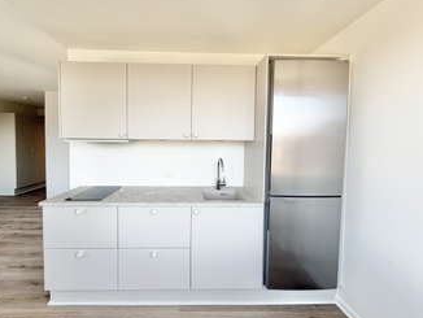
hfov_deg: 94.2
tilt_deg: -2.7
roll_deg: -0.1
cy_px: 152
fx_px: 196
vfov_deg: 78.1
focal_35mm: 16
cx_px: 194
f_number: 2.2
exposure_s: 1/121
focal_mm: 2.22
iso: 64
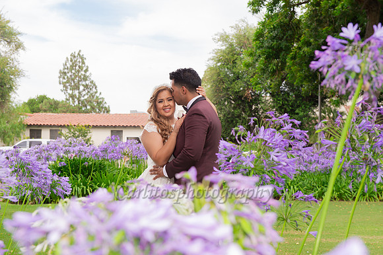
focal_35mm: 62
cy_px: 128
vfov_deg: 21.9
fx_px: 659
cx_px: 192
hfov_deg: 32.4
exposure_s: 1/250
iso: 400
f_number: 6.3
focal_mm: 62
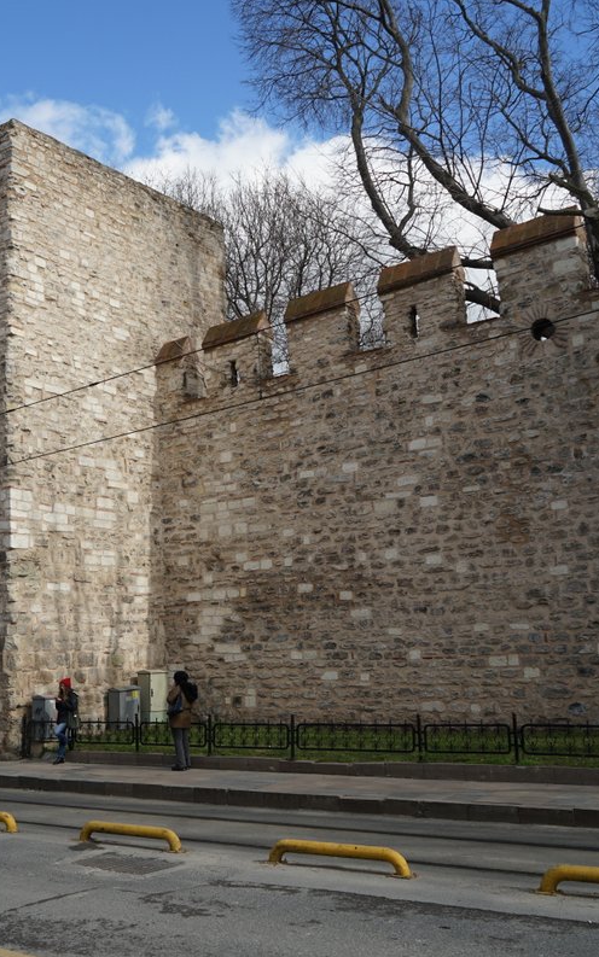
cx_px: 152
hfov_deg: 33.8
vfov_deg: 52.7
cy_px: 475
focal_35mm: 37
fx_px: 966
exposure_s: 1/200
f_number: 8
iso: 100
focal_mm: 24
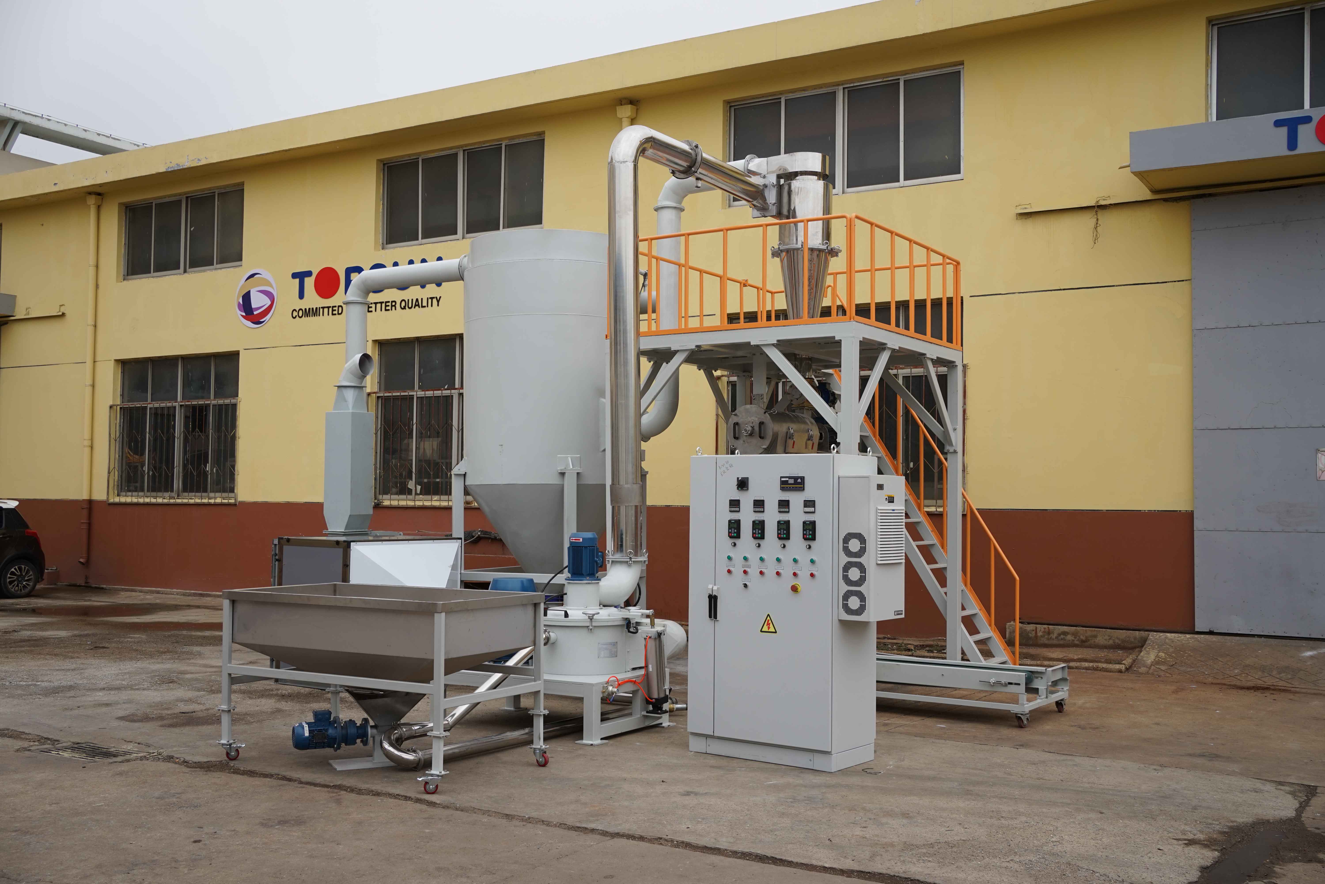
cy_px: 442
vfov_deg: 37.9
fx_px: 1288
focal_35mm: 35
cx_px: 662
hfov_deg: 54.4
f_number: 11
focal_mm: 35
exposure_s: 1/160
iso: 100
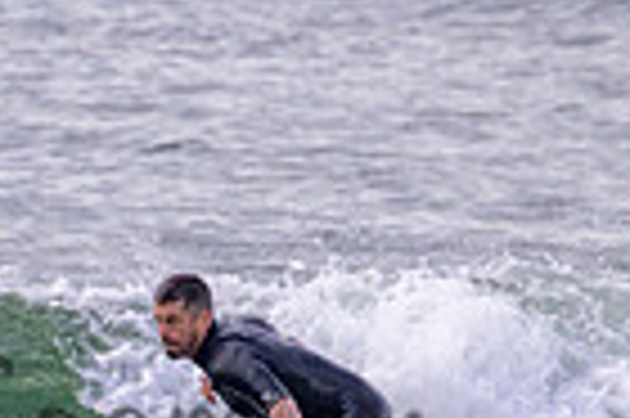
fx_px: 57927
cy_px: 389
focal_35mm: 3314
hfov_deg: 0.6
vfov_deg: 0.4
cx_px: -54
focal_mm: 800
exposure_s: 1/2000
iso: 1600
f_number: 11
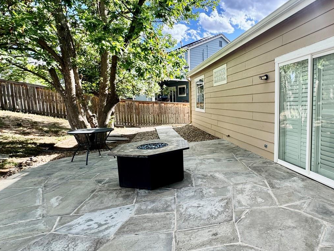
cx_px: 237
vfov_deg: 61.1
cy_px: 122
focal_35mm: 22
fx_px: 212
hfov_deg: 72.7
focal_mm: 2.22
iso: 40
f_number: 2.2
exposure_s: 1/306
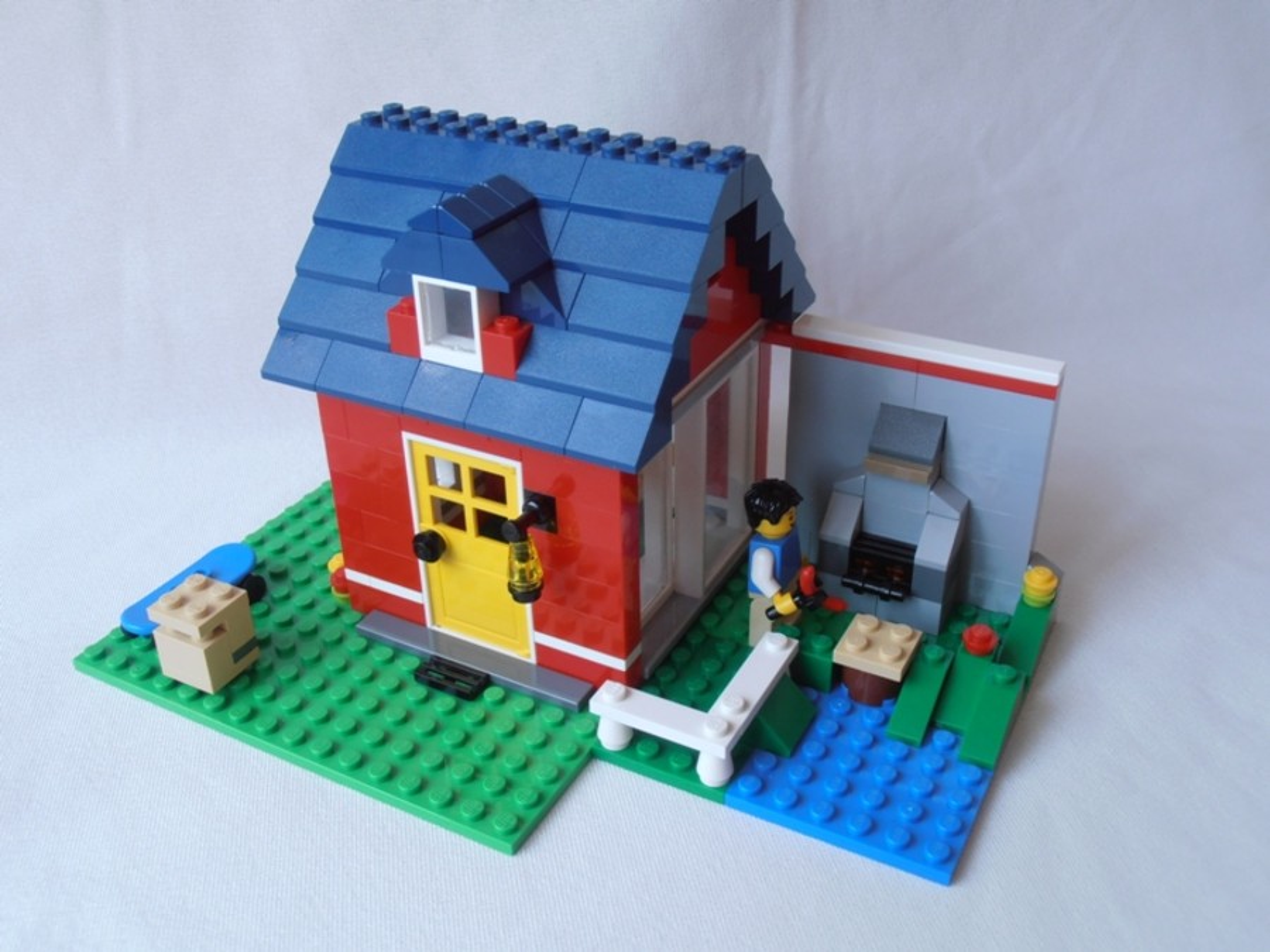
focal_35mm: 37
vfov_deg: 38.7
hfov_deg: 50.1
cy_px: 476
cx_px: 635
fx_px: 1357
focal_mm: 6.61
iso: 80
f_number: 3.9
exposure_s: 1/50
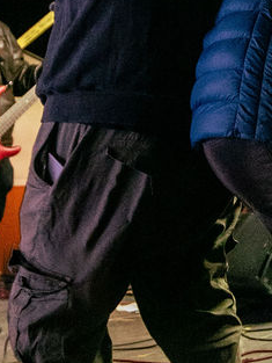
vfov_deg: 17.2
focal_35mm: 113
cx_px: 318
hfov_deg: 12.8
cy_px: 38
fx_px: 1183
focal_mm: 24
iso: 3200
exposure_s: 1/200
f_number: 4
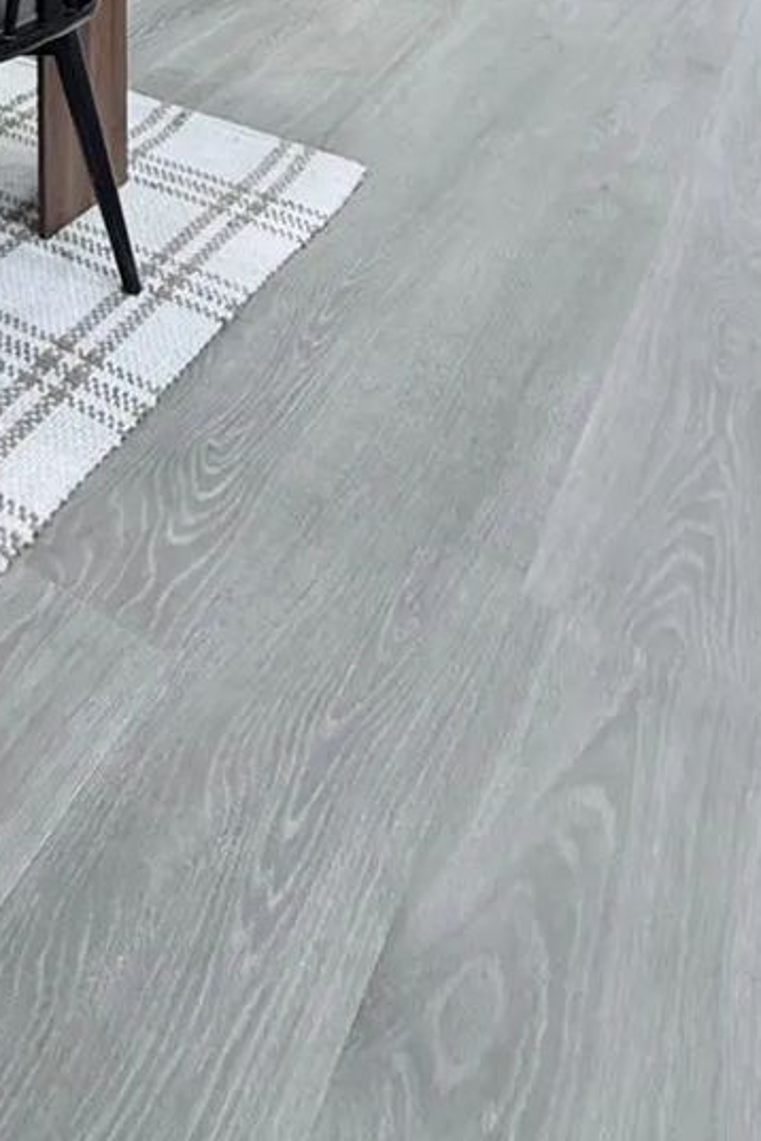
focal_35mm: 37
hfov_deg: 32.0
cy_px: -299
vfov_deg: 36.6
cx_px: -64
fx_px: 1173
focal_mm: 2.22
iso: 200
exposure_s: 1/60
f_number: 2.2
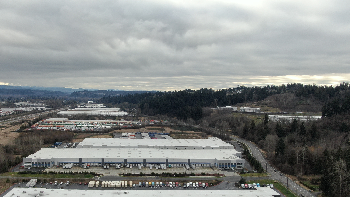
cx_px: 142
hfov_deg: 59.0
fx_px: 306
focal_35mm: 33
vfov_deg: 35.3
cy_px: 132
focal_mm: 4.39
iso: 100
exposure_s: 1/320
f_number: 2.8
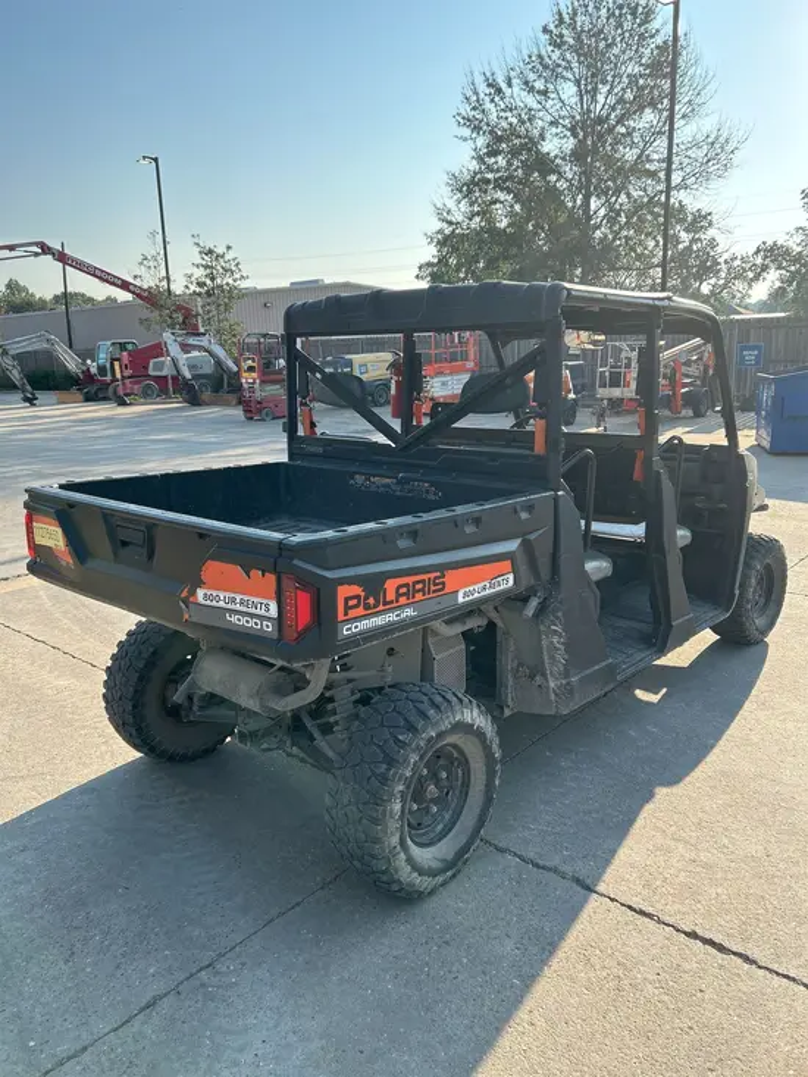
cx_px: 404
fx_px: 809
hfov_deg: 53.1
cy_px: 538
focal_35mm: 26
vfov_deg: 67.3
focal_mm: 5.7
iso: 50
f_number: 1.5
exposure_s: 1/1972
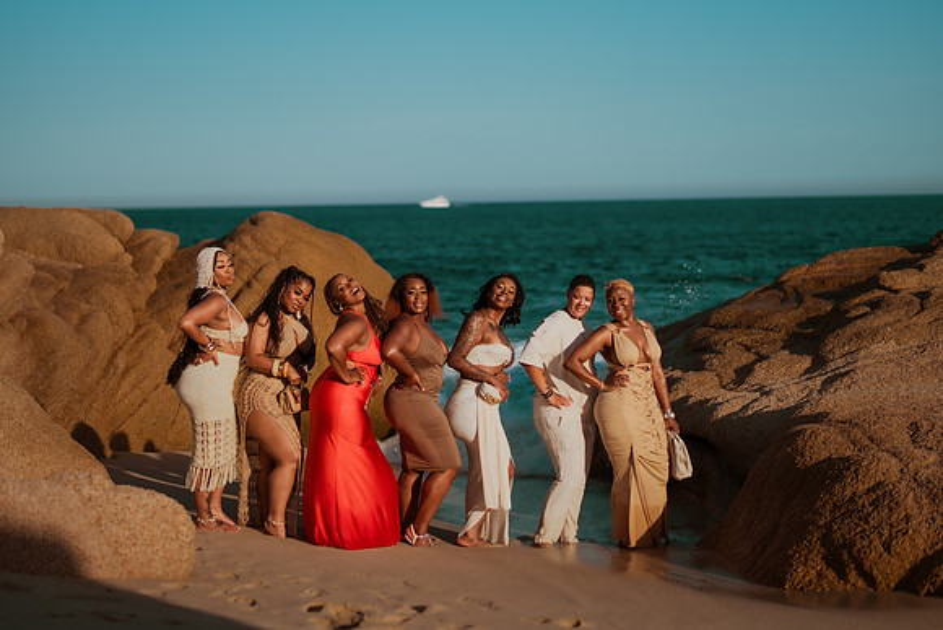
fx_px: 1520
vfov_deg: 23.4
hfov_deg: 34.5
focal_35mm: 58
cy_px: 315
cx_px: 472
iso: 50
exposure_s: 1/8000
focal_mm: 58
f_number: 1.8
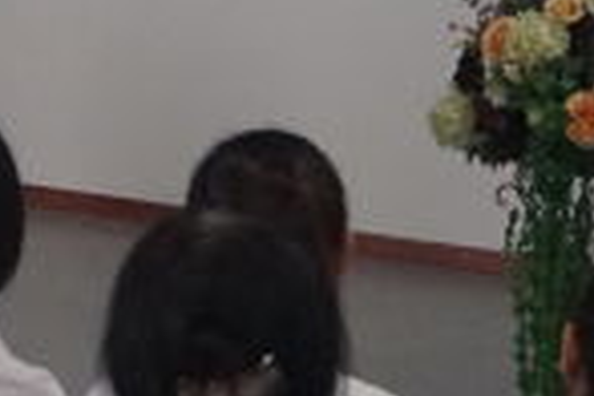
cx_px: -339
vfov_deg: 6.1
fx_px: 3642
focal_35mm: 221
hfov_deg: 9.1
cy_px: -265
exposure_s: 1/80
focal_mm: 27
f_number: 4.5
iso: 3200
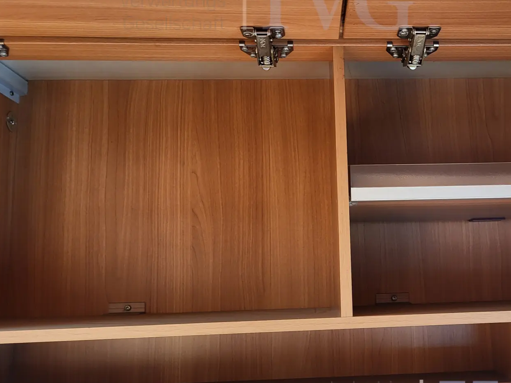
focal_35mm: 40
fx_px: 590
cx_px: 355
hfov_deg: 45.8
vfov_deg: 35.9
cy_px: 205
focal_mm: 5.4
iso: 125
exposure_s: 1/100
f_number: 1.8
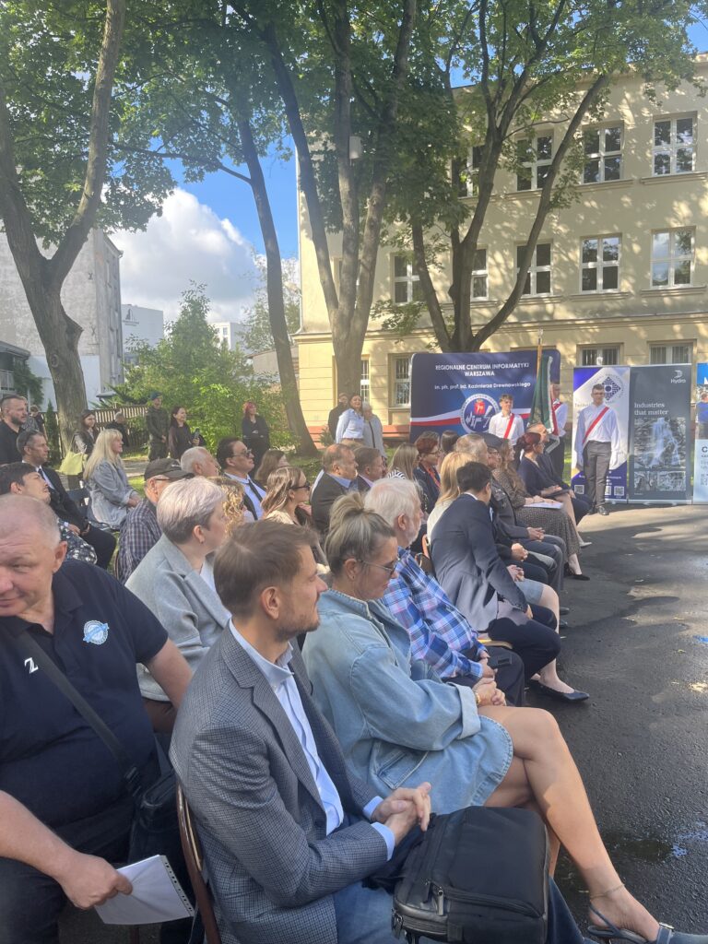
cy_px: 472
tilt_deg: -5.2
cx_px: 354
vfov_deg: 67.3
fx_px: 709
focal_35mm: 26
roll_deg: +1.9
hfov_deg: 53.1
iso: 50
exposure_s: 1/454
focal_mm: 5.1
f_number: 1.6
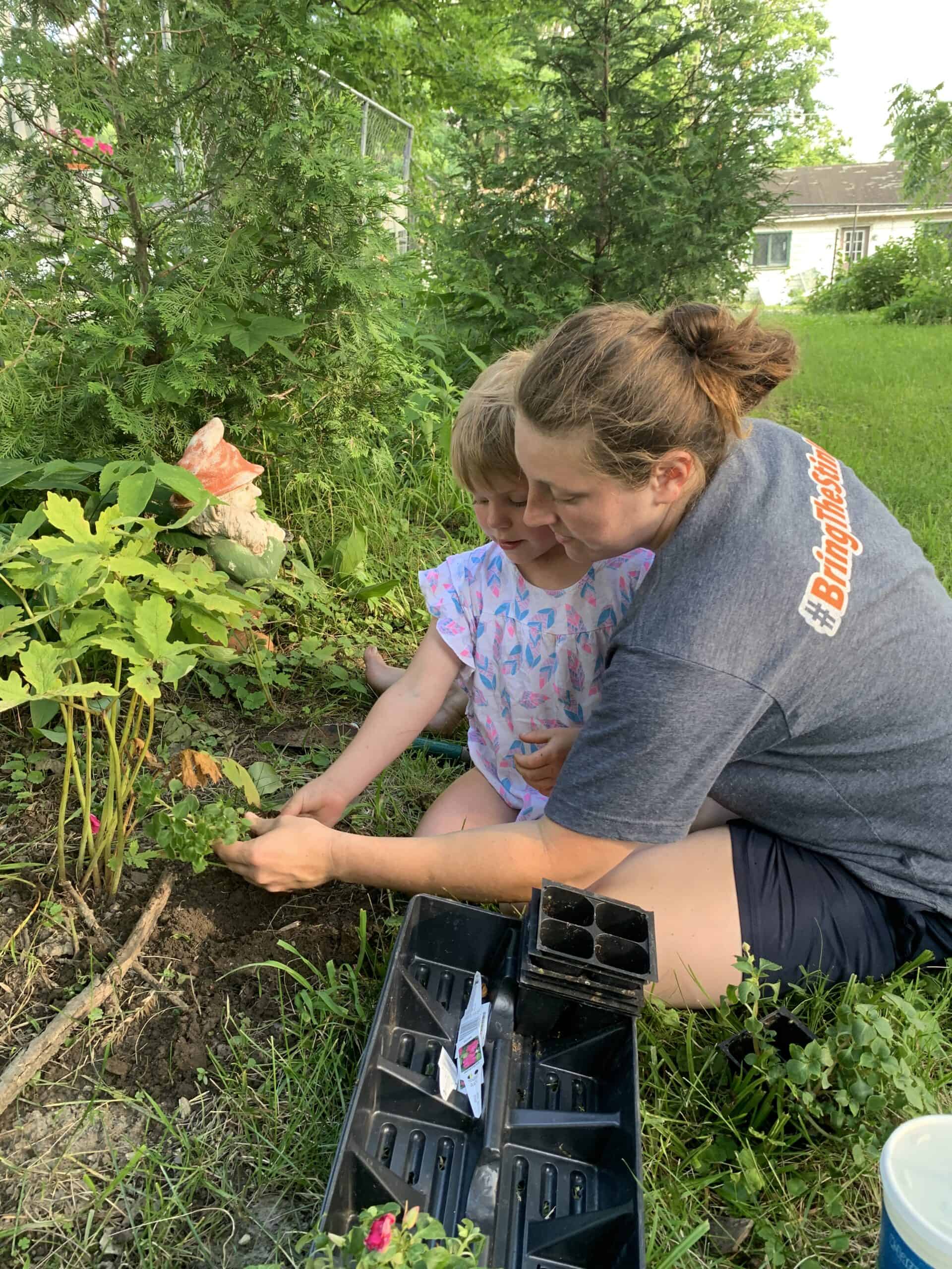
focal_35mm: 26
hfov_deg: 53.1
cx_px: 476
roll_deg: +2.6
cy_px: 634
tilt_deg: -19.7
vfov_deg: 67.3
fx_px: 953
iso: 100
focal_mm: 4.25
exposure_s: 1/95
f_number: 1.8
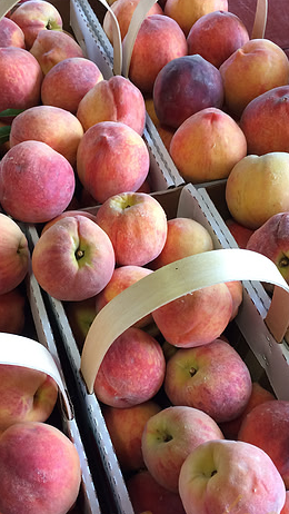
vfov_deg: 49.0
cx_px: 79
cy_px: 317
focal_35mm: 41
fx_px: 558
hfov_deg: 28.7
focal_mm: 4.12
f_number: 2.2
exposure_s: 1/30
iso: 32
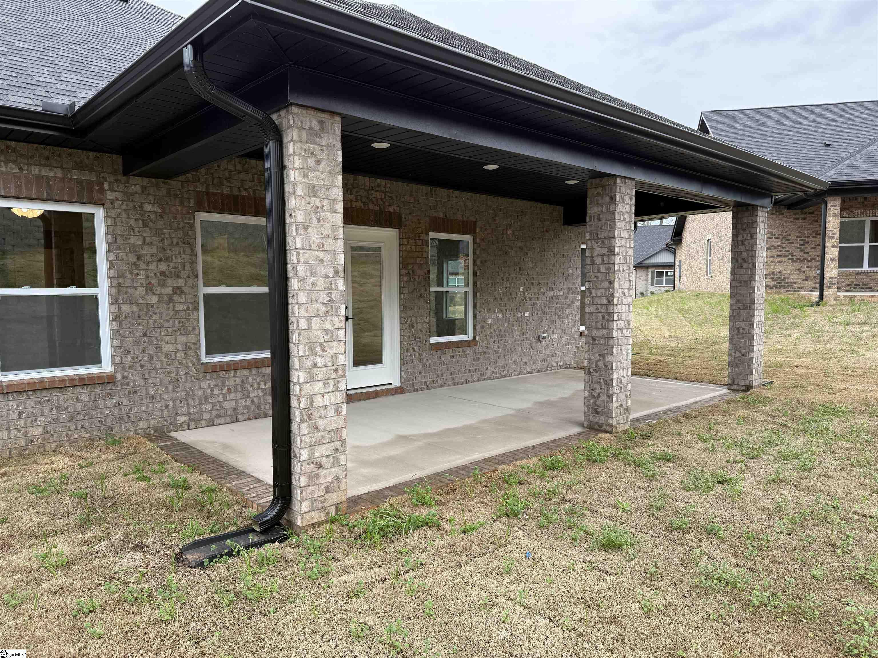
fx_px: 609
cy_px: 329
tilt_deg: -4.5
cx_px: 439
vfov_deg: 56.8
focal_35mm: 24
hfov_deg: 71.6
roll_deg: -0.1
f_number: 1.78
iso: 80
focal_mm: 6.76
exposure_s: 1/632
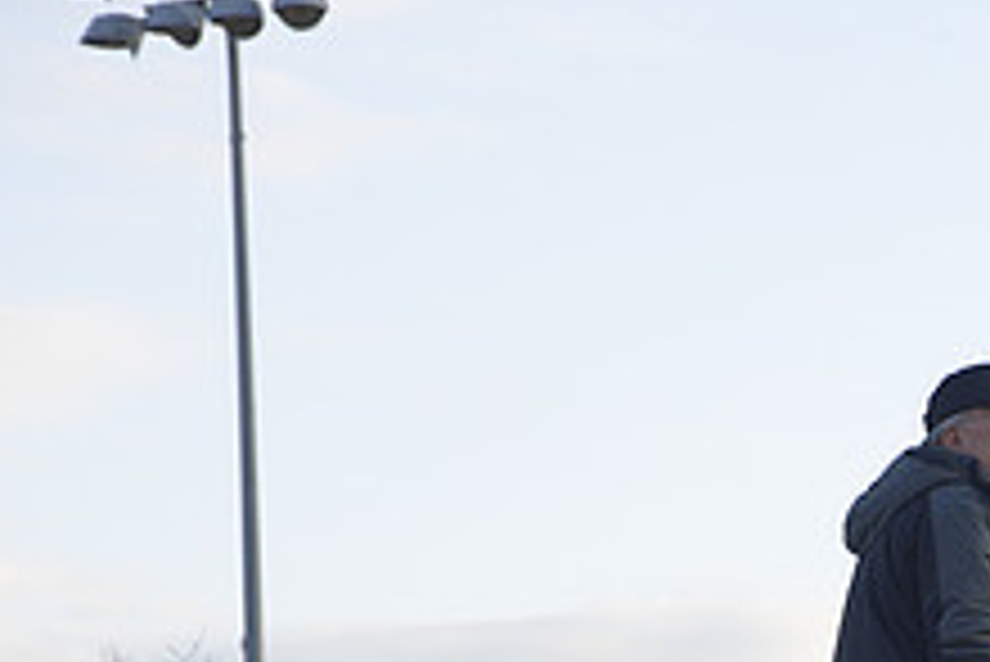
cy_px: 813
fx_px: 7402
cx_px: 1035
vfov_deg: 5.1
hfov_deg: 7.6
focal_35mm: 269
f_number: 8
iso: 800
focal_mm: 102
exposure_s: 1/250
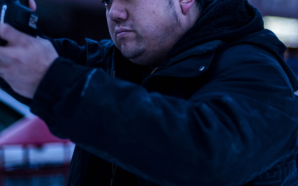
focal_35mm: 106
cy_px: 16
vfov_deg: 12.3
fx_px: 861
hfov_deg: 19.5
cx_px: 226
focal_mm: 50
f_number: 1.4
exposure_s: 1/320
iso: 320
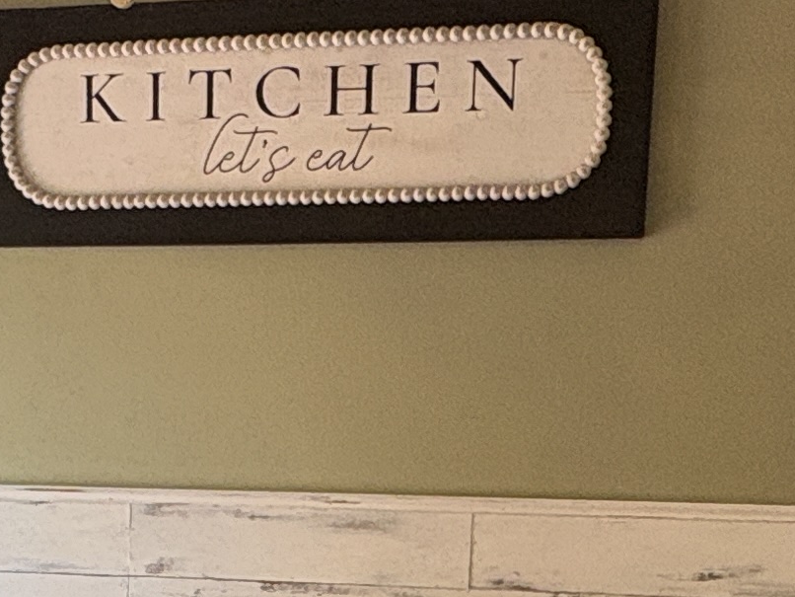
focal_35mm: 70
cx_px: 134
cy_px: 702
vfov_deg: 19.8
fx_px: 1608
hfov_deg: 27.1
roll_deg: -0.1
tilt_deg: -9.3
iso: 200
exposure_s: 1/120
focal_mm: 2.22
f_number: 2.2
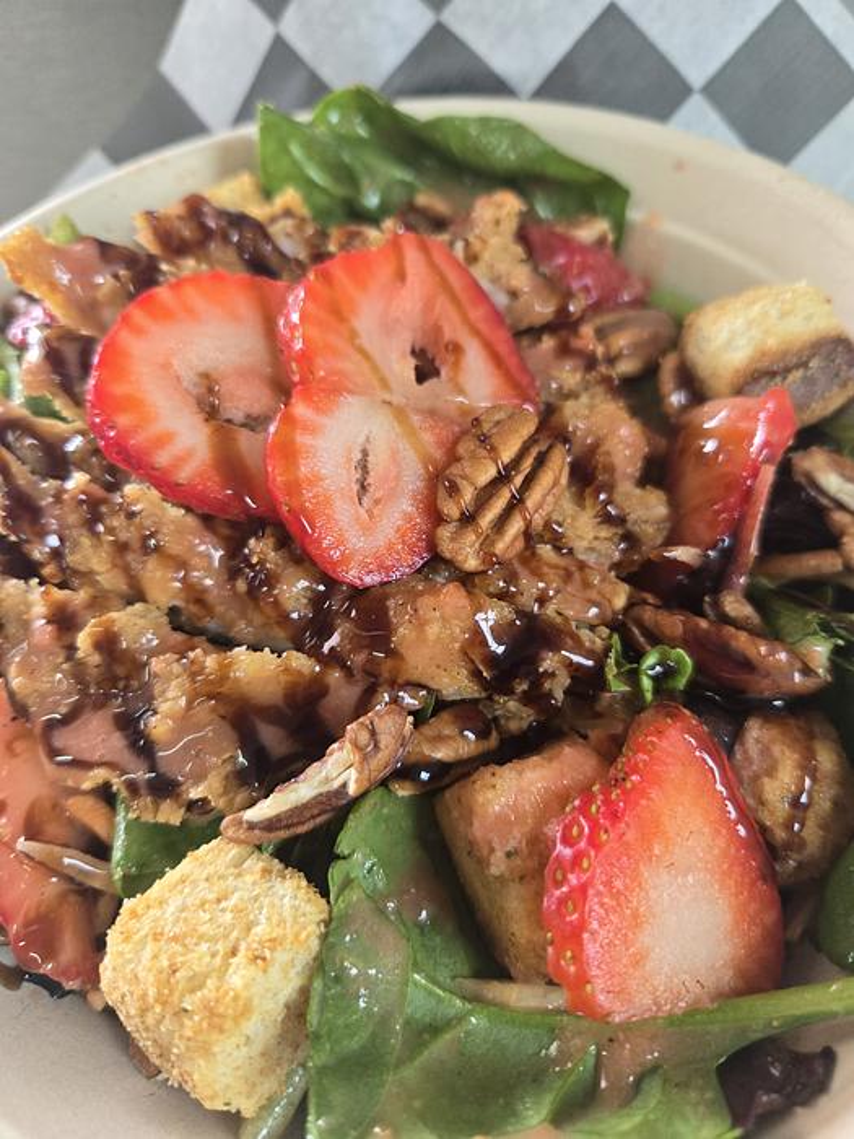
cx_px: 427
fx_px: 757
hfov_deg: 58.9
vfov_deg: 73.9
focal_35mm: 23
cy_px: 570
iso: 320
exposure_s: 1/120
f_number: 1.8
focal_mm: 5.4
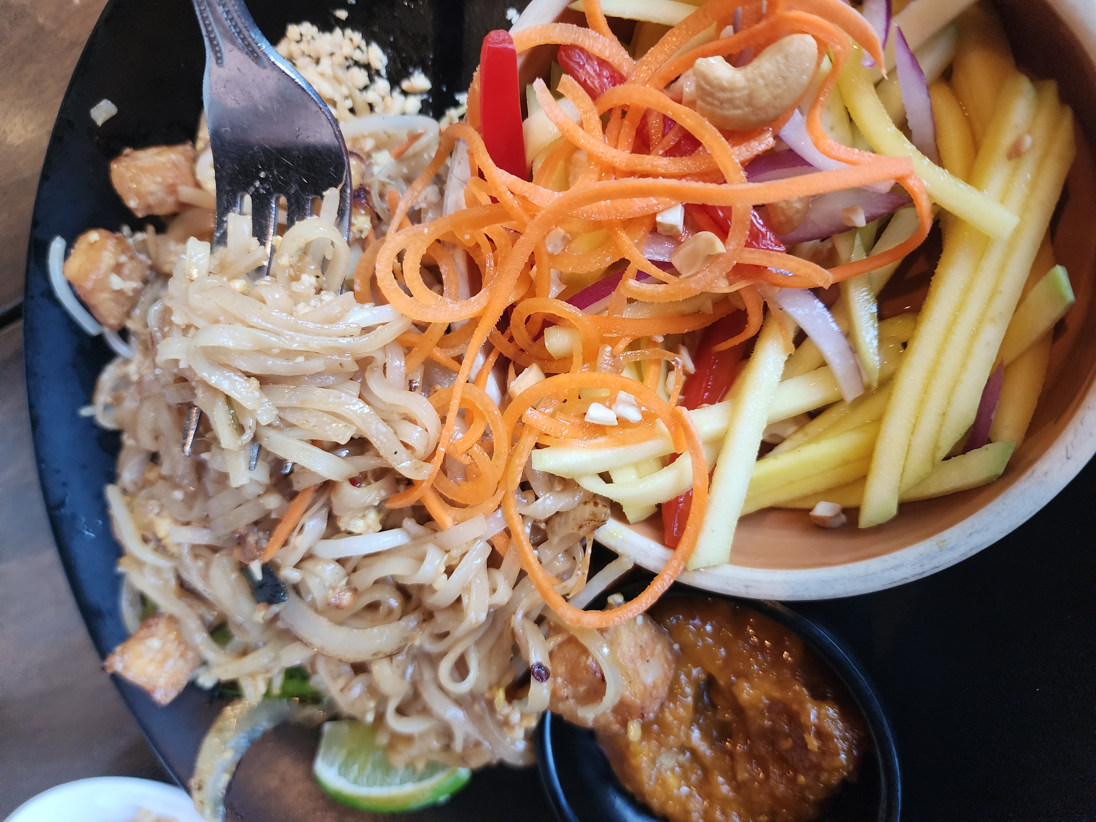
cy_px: 411
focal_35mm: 23
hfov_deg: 73.9
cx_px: 548
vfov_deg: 58.9
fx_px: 728
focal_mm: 6.4
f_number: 1.8
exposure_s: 1/120
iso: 640
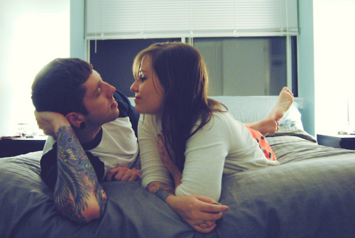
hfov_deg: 53.1
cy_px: 119
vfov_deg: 37.0
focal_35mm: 36
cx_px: 178
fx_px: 356
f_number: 3.5
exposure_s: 1/30
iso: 1600
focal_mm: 24
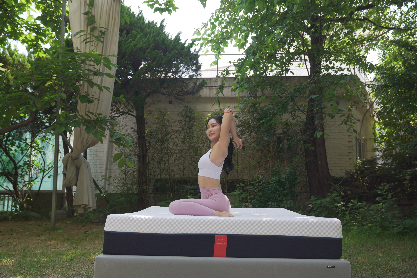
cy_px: 139
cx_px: 208
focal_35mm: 32
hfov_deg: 58.7
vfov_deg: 41.1
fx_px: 371
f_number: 4
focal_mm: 32
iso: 200
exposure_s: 1/80
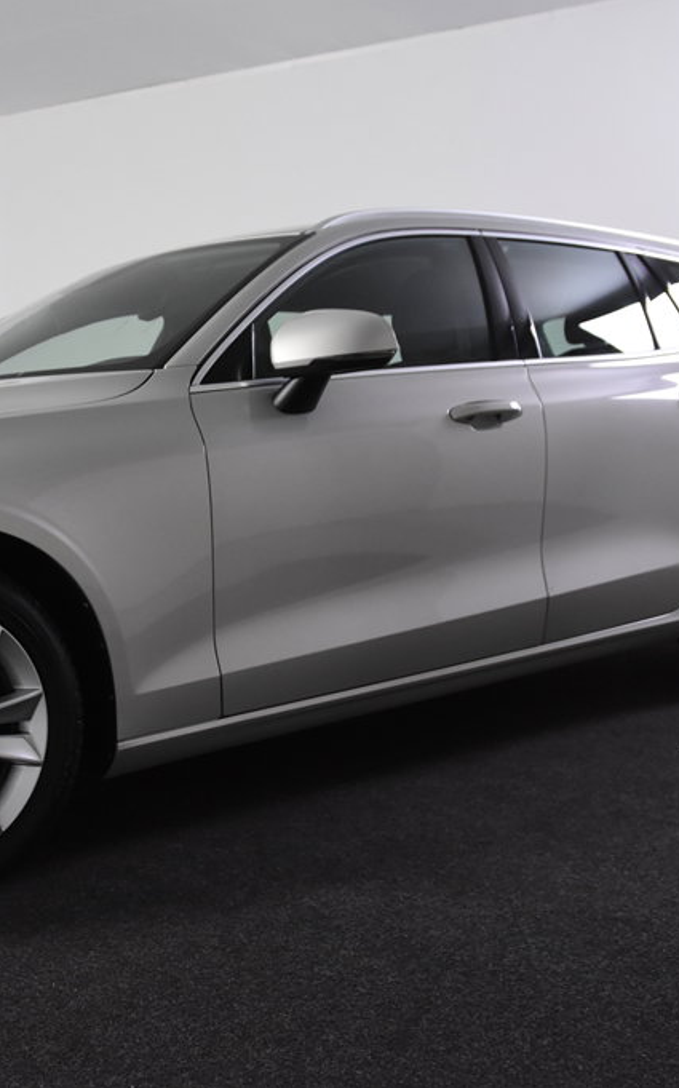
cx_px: 62
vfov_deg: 43.5
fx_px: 1363
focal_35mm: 46
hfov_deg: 27.0
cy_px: 544
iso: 1600
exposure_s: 1/100
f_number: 5
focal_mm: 20
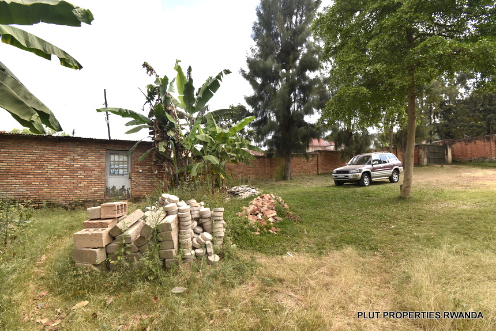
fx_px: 207
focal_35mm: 15
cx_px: 248
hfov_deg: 100.3
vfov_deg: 77.4
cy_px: 166
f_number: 8
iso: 100
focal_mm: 10
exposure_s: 1/100
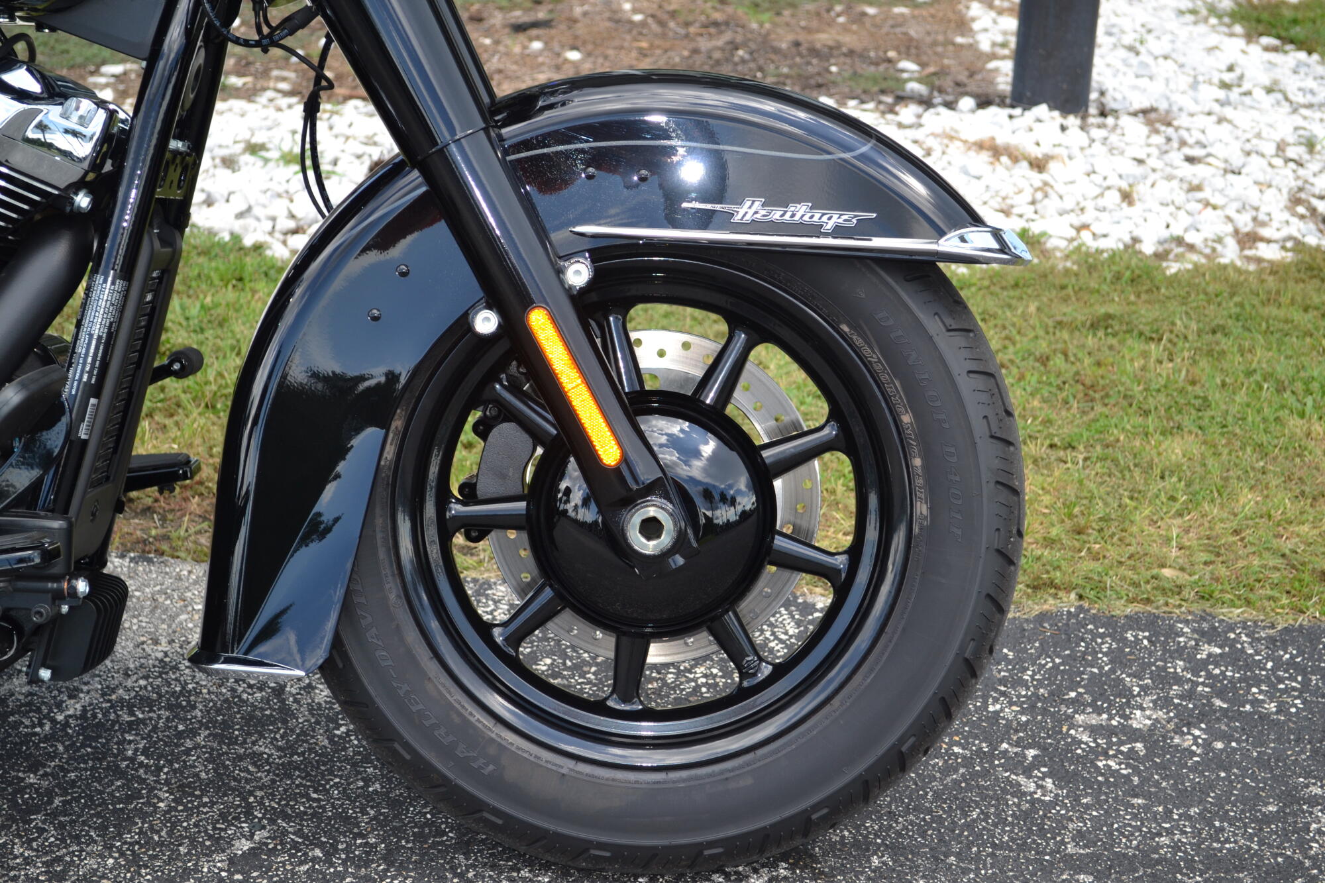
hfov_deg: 30.5
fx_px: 2429
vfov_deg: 20.6
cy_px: 442
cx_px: 662
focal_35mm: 66
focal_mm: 44
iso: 140
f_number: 5.3
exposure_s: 1/125
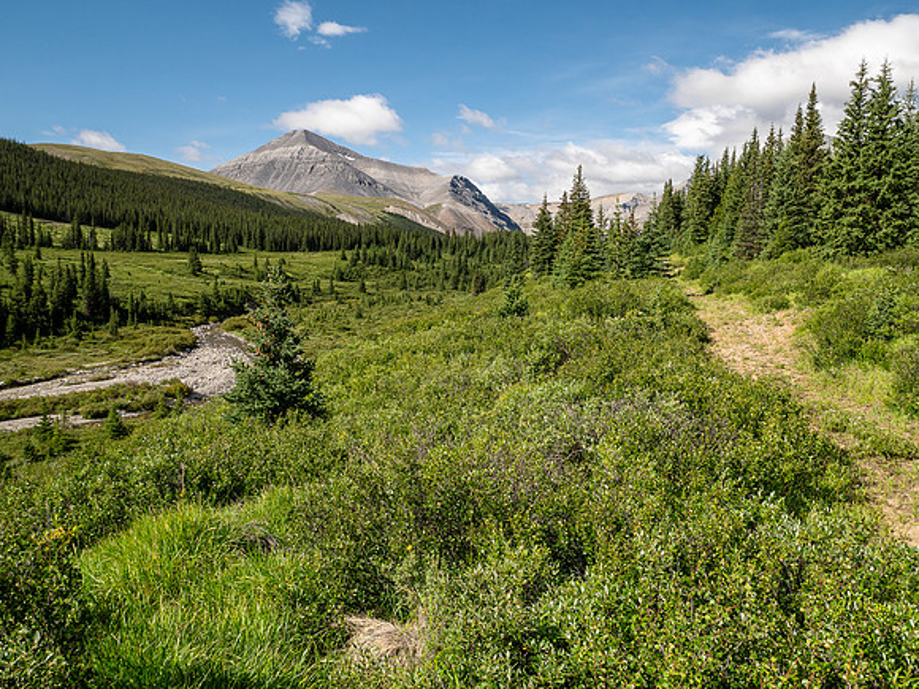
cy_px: 344
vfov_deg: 46.8
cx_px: 460
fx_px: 796
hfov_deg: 60.0
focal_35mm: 30
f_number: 8
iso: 200
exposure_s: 1/125
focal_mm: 15
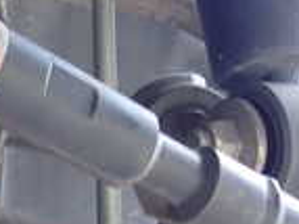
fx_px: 1087
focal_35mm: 126
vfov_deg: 10.9
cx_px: 163
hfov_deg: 15.7
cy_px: -186
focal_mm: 5.4
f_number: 2.3
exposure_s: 1/125
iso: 200
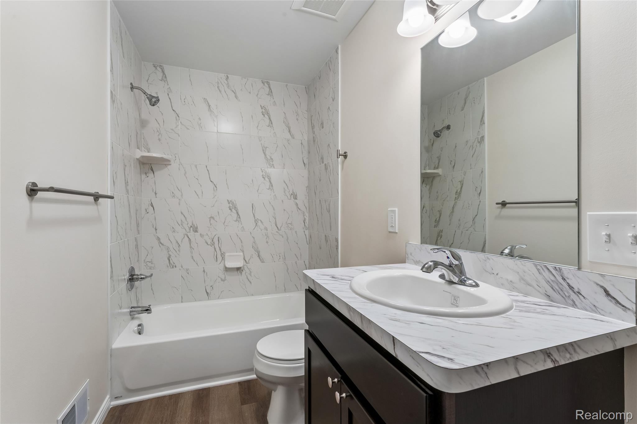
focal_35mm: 16
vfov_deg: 75.1
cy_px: 212
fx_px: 276
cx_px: 318
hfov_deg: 98.2
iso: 400
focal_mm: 15.6
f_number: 13
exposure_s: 1/10
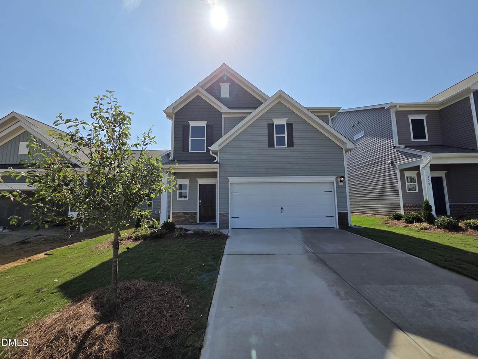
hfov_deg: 106.2
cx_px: 239
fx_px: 180
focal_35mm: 13
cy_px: 180
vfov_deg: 89.9
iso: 50
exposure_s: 1/3177
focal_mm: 2.2
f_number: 2.2
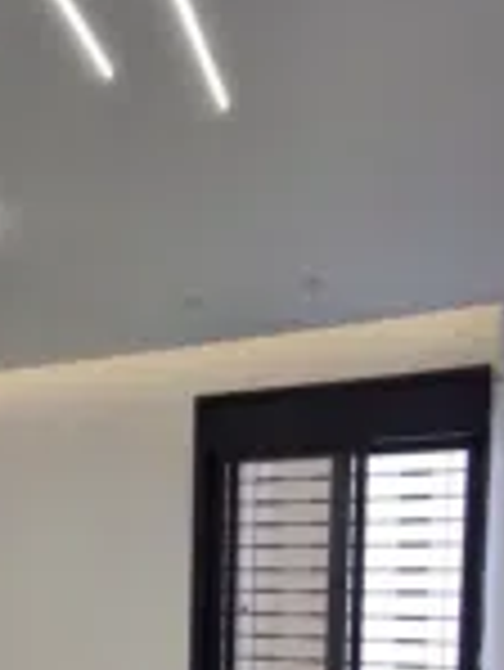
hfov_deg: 29.2
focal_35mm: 43
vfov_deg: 40.0
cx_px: -94
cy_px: 625
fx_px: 834
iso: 40
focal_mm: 1.64
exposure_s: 1/100
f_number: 2.2
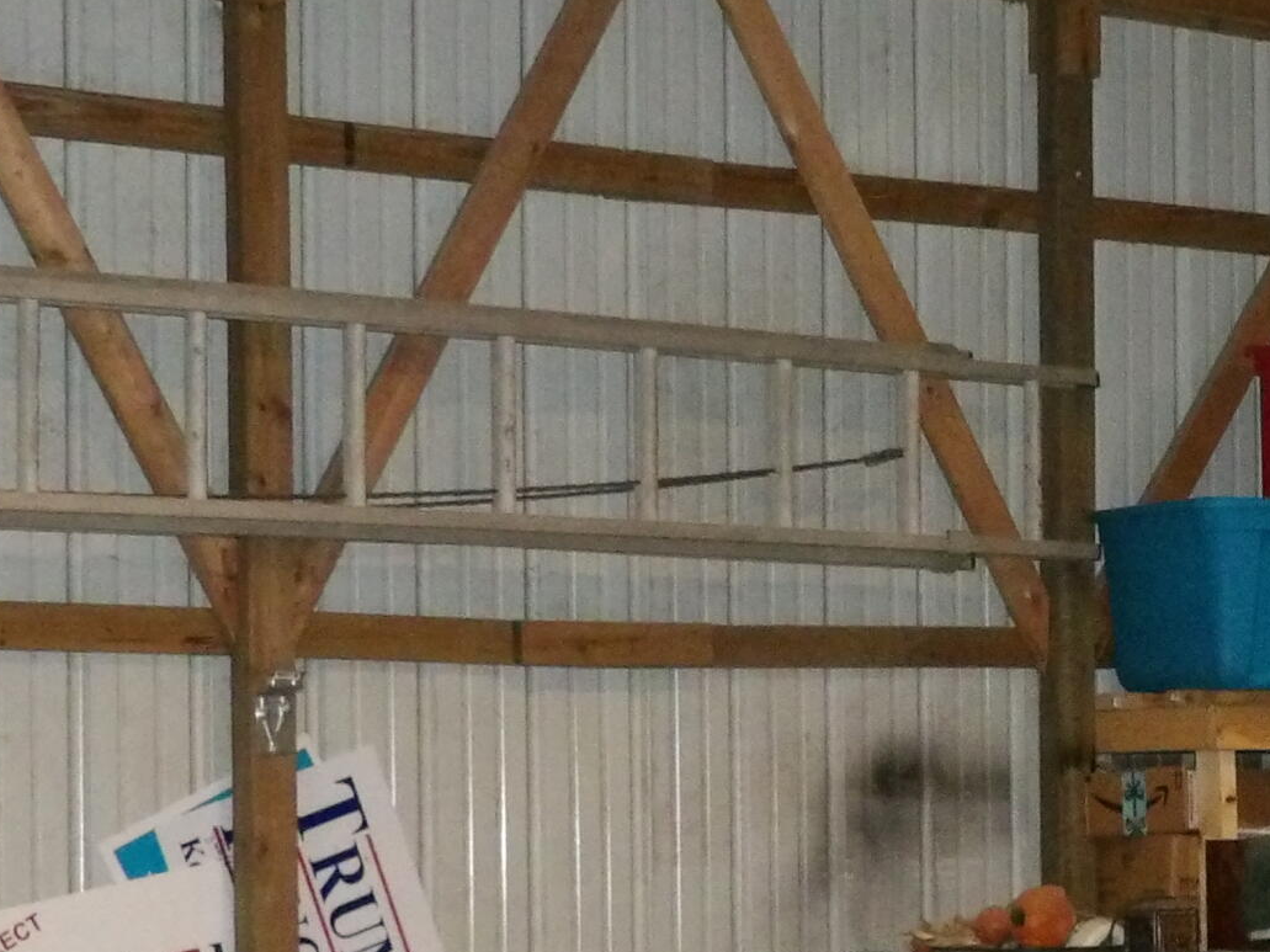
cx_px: 1318
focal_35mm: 96
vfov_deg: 15.3
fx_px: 3522
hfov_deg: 19.7
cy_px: 701
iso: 800
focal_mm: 5.9
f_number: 3.1
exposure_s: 1/33
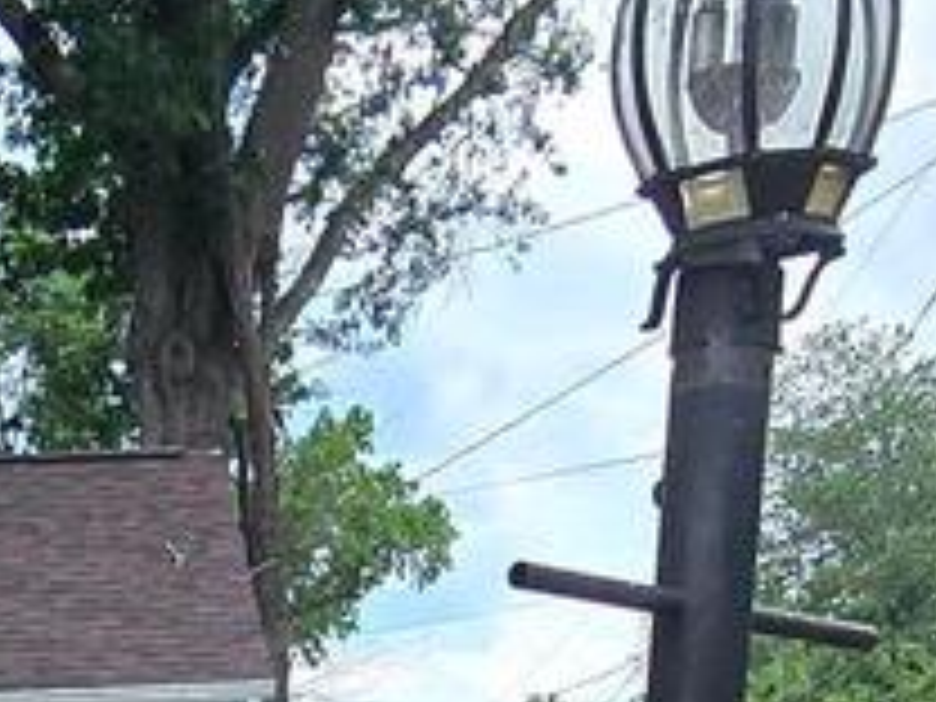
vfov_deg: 12.3
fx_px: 2434
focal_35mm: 90
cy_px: 1768
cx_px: 14
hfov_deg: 21.1
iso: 50
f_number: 2.2
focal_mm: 2.2
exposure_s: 1/2000
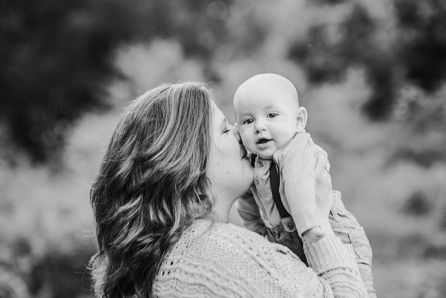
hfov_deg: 23.9
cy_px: 149
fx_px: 1053
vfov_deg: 16.1
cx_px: 223
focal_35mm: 85
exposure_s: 1/200
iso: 320
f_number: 2.2
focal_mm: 85
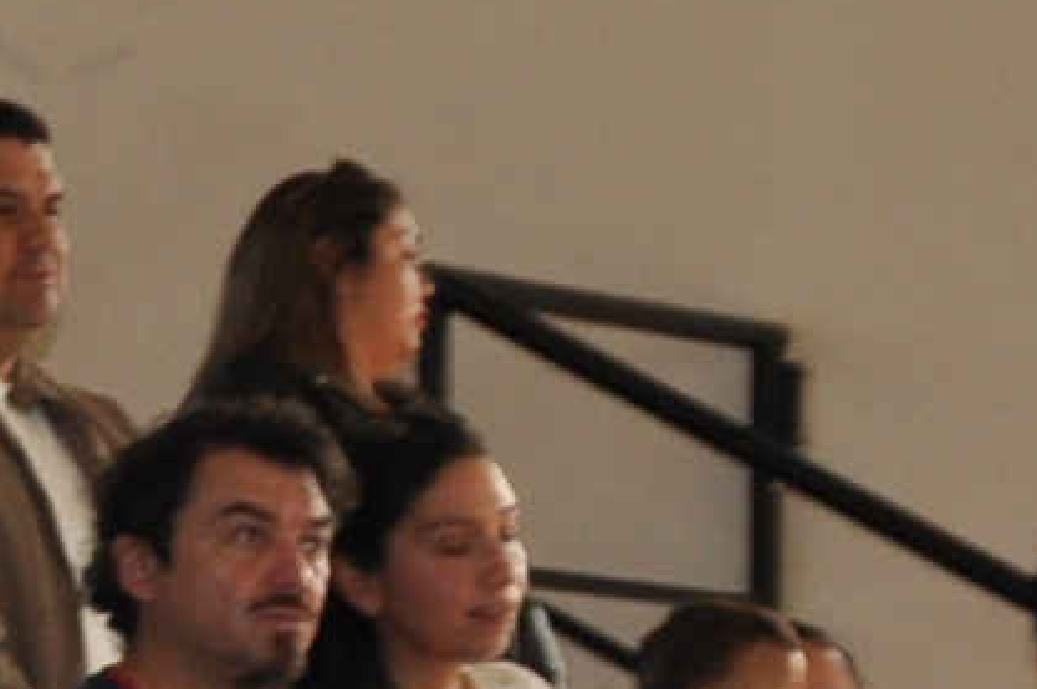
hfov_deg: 5.0
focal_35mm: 393
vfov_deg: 3.5
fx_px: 11307
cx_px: -1873
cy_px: 1189
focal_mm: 34
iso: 400
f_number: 4.2
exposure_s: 1/125
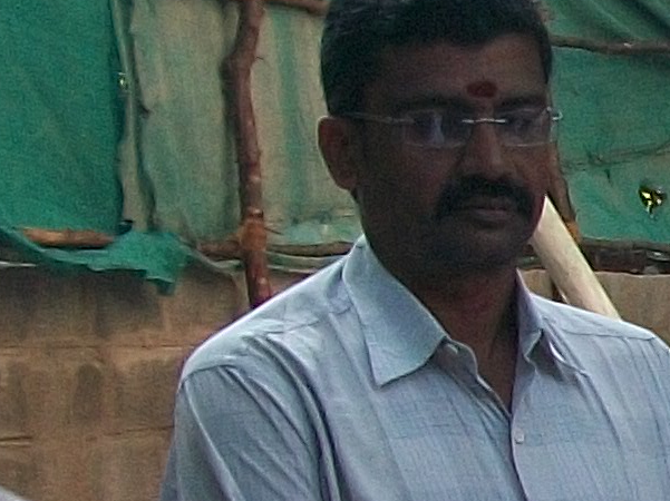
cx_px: 1816
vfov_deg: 7.9
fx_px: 3579
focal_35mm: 185
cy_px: 631
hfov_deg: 9.1
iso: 80
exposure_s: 1/125
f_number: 2.9
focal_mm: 5.7
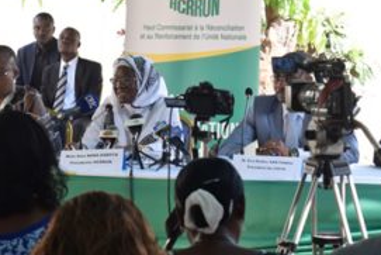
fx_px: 1257
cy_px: 123
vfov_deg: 11.6
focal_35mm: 119
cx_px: 114
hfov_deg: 17.2
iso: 100
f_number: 5.6
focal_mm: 55
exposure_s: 1/25
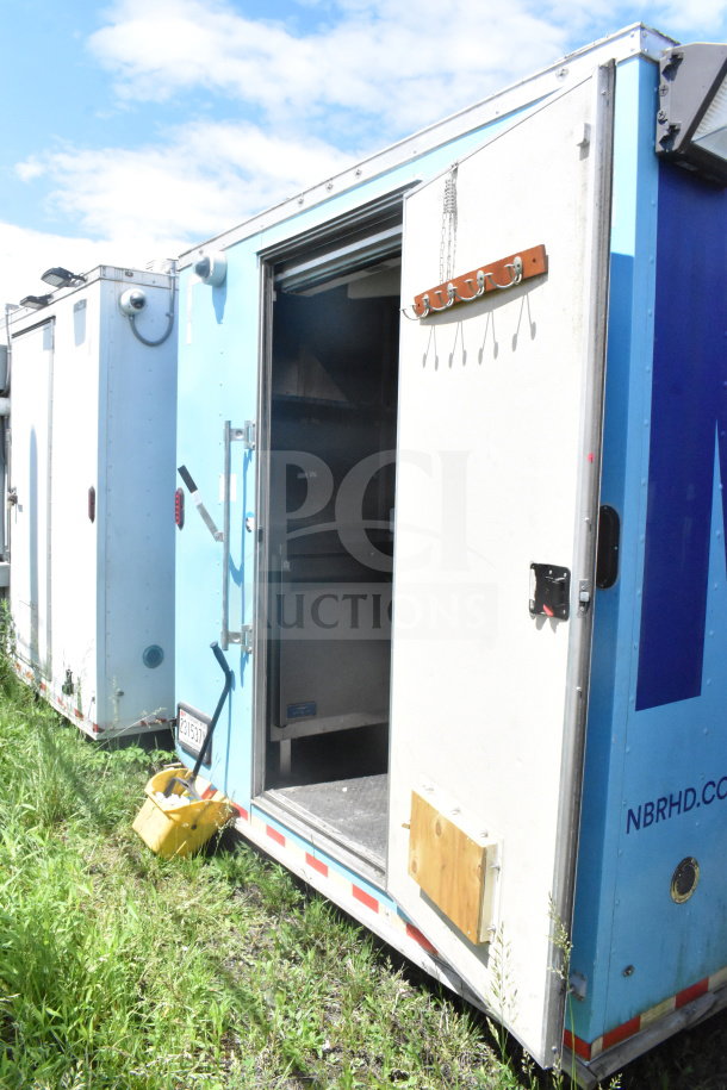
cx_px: 364
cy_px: 545
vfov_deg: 67.4
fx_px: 818
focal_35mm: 27
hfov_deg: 47.9
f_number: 14
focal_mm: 18
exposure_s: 1/3200
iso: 6400
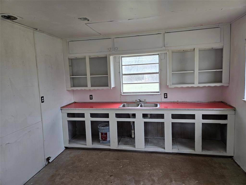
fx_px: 163
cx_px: 123
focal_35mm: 23
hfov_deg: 73.9
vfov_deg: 58.9
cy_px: 92
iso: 64
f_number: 1.8
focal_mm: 5.4
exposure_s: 1/180
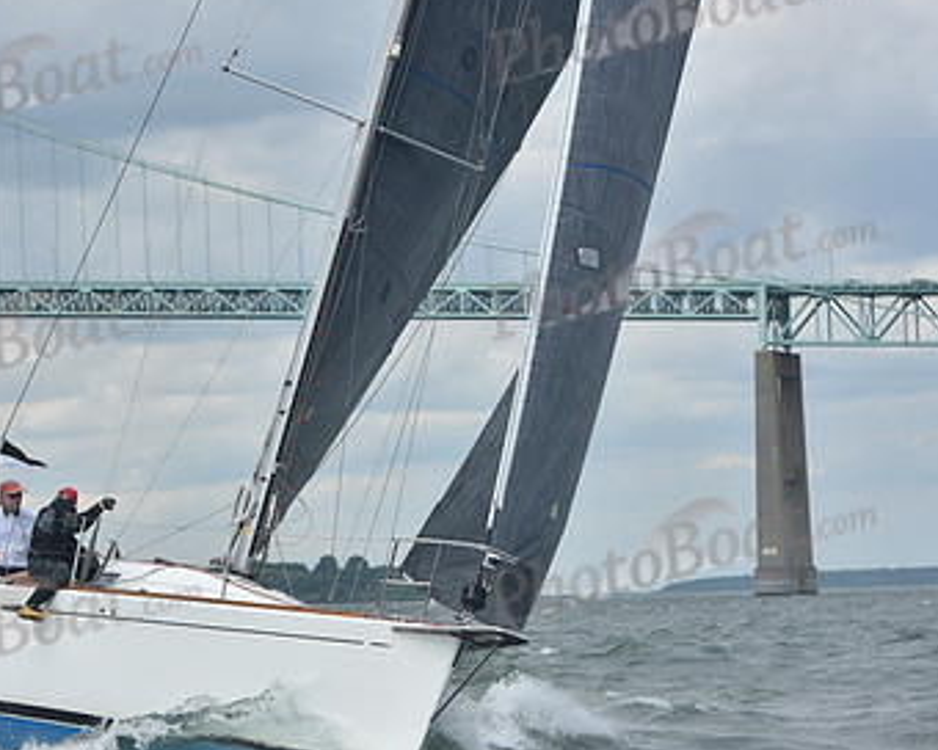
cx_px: 348
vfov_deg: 6.9
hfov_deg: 8.6
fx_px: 6219
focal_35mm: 224
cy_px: 451
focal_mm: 140
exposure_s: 1/1000
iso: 250
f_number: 8
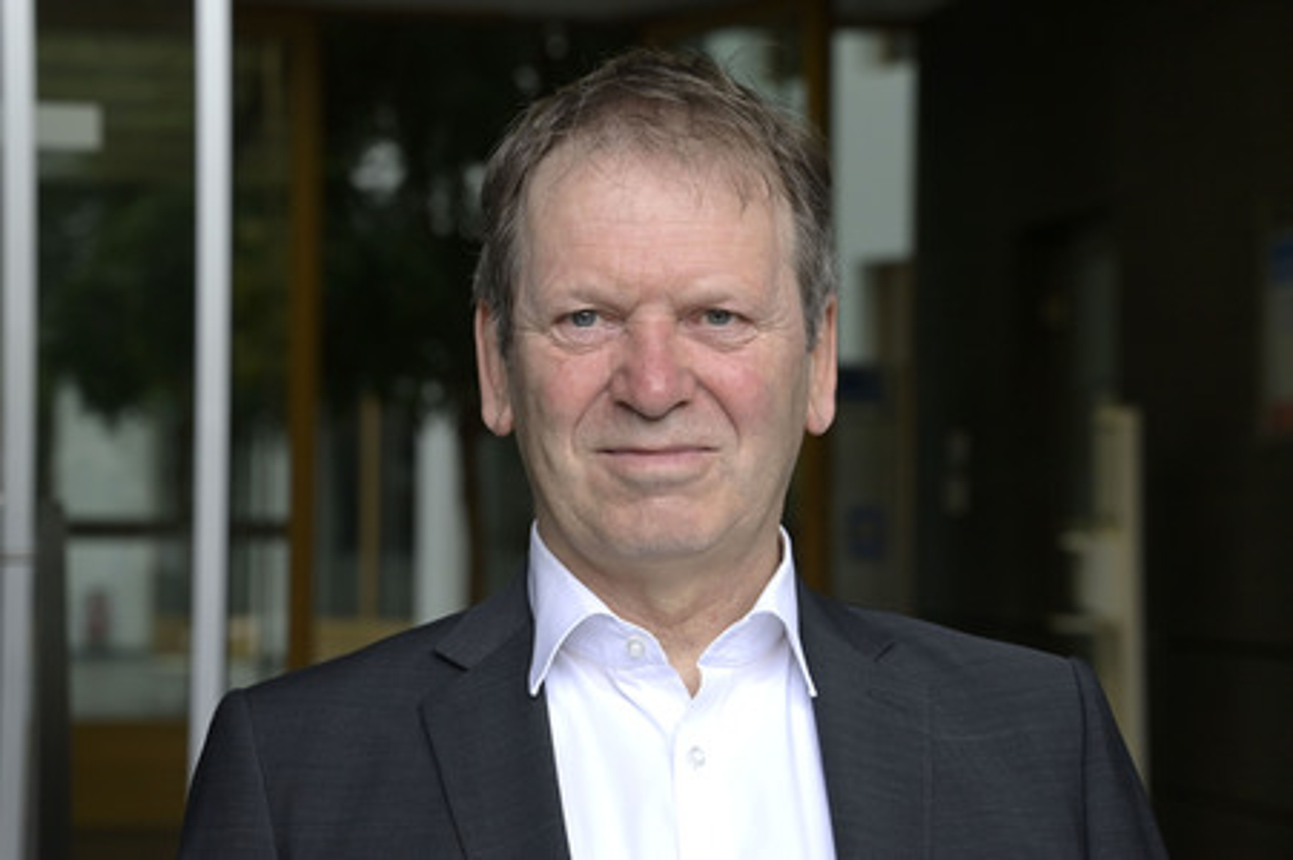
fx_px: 3589
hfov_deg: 20.4
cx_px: 646
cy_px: 430
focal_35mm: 100
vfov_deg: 13.7
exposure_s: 1/250
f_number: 7.1
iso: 1250
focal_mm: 100
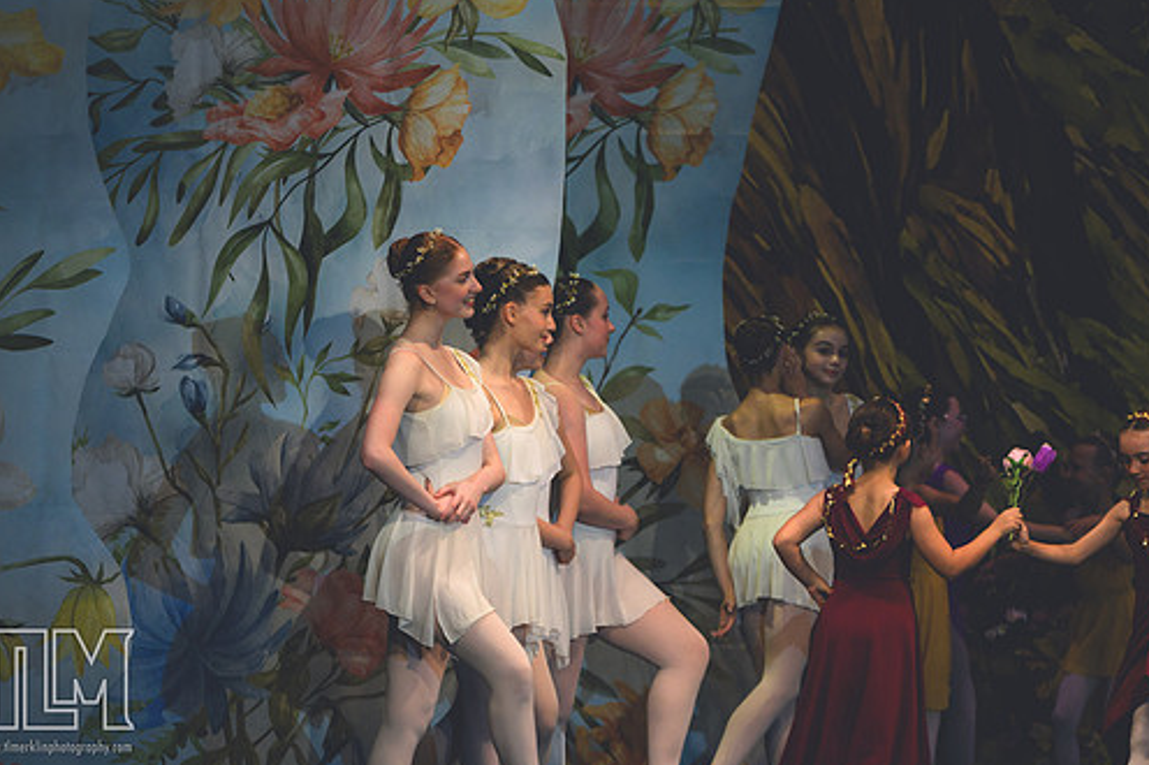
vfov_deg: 3.9
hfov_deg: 5.9
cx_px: 556
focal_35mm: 351
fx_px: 11195
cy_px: 413
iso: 500
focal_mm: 200
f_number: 2.8
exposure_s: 1/500
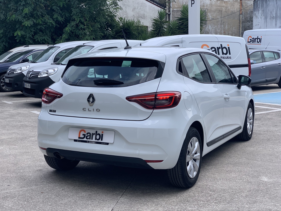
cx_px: 140
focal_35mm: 52
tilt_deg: -7.7
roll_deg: +0.6
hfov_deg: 36.8
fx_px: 422
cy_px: 106
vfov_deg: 28.0
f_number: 2.4
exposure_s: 1/313
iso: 16
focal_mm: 6
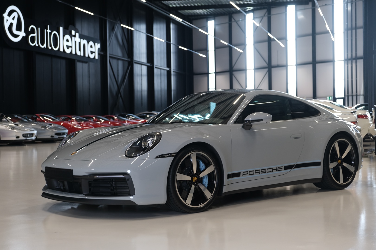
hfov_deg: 35.6
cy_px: 125
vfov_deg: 24.2
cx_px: 188
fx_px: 585
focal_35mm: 56
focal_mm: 37.4
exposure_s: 1/30
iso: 500
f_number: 3.6
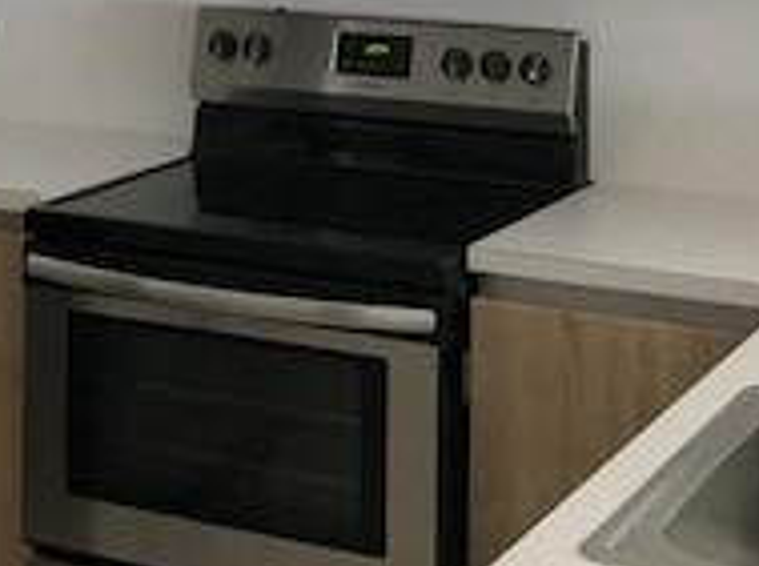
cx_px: 201
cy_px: -108
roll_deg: -0.1
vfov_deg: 15.0
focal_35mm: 95
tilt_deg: -3.7
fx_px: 2079
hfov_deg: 20.5
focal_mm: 3.99
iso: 32
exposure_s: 1/30
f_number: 1.8
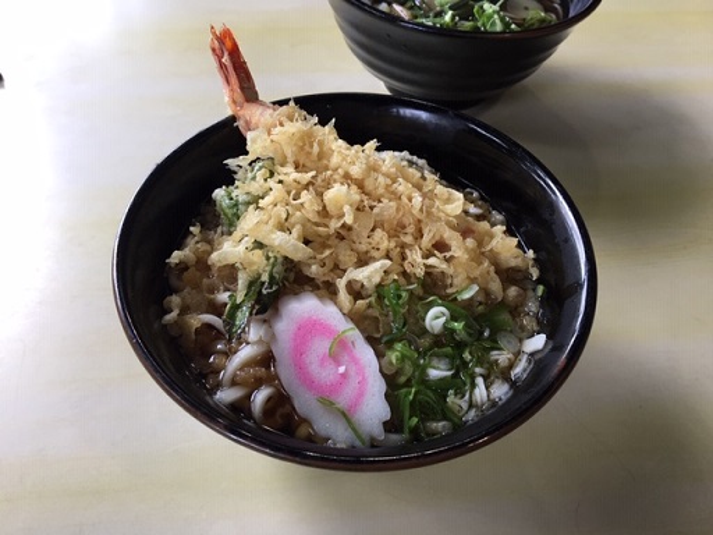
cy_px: 268
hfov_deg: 61.7
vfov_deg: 48.2
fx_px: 597
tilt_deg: -52.0
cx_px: 356
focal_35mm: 29
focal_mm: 4.15
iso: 40
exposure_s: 1/120
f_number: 2.2
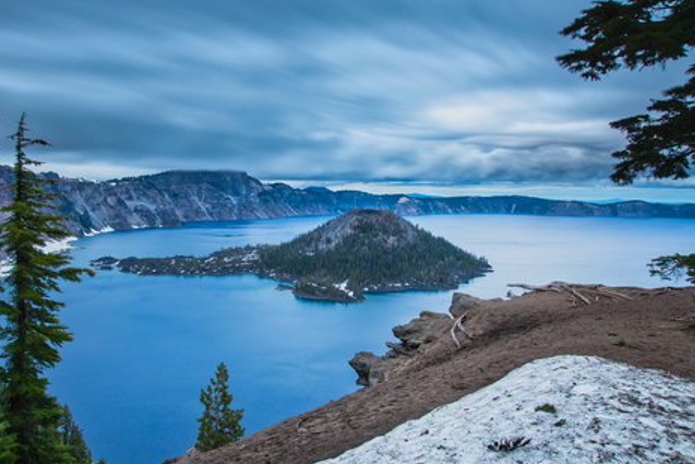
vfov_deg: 45.0
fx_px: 560
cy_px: 220
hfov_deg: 63.4
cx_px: 306
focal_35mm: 29
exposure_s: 13
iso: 100
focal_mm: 24
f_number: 18
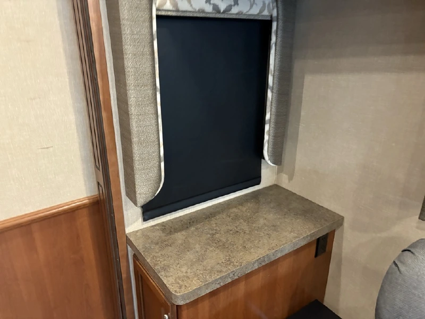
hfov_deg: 67.3
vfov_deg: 53.1
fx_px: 319
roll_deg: -0.3
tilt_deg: -21.0
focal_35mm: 26
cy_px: 160
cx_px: 212
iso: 640
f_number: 1.6
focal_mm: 5.96
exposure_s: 1/30
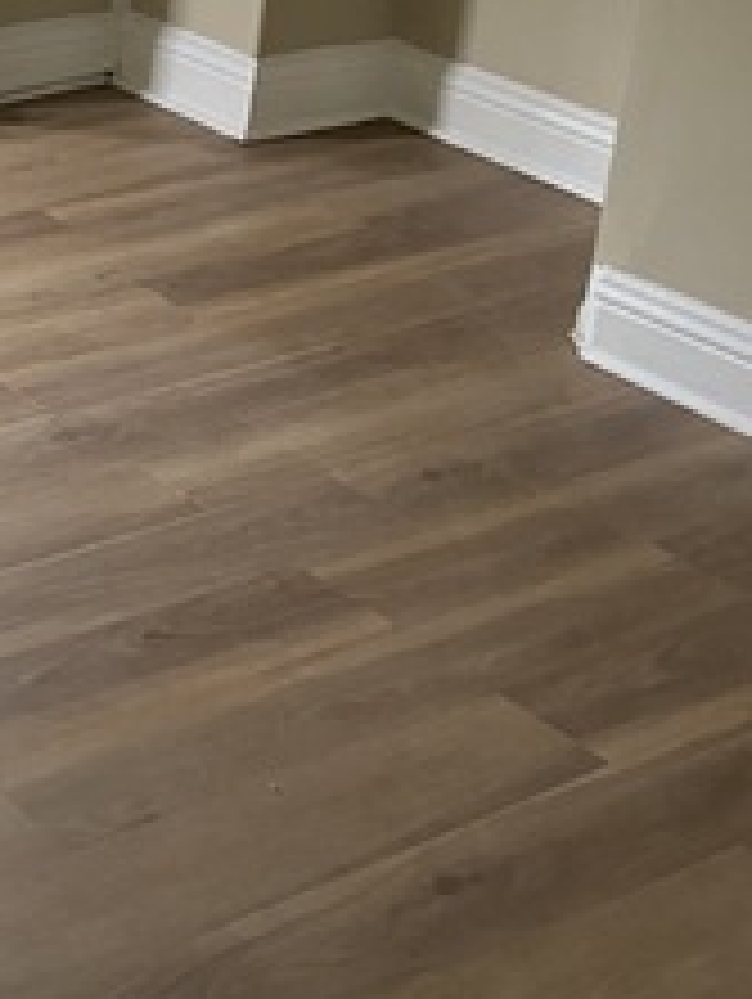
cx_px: -212
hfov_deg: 17.8
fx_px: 2255
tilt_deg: -18.8
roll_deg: -0.9
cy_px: 205
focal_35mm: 78
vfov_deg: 24.6
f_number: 1.8
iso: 250
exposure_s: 1/60
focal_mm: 4.25
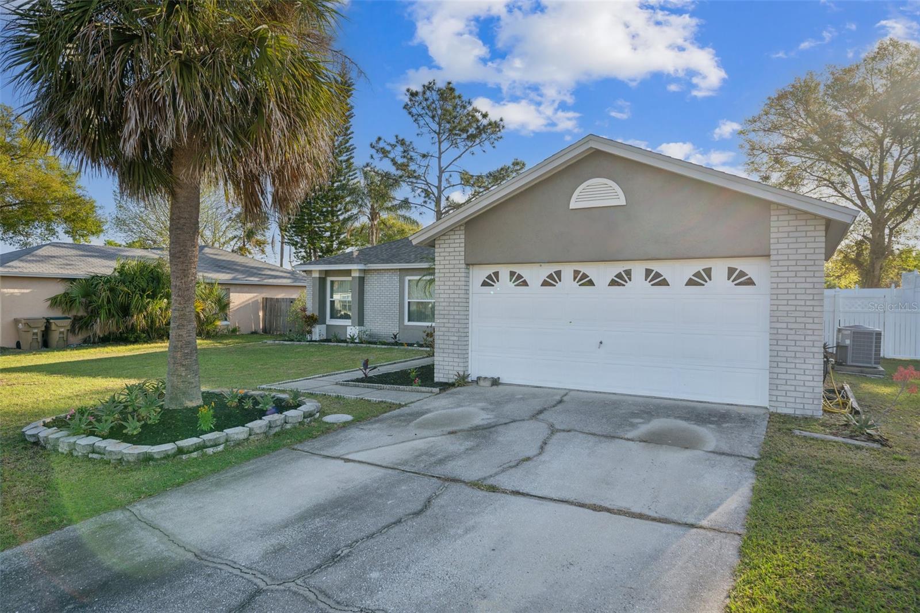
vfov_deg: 57.2
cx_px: 460
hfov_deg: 78.6
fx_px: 562
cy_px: 306
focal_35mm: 22
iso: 200
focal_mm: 22
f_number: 8
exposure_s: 1/160
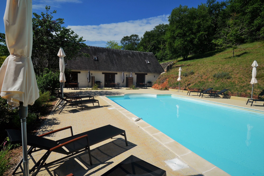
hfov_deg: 90.0
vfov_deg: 67.4
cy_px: 88
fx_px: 132
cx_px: 132
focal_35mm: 18
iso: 100
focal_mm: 12
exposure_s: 1/320
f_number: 9
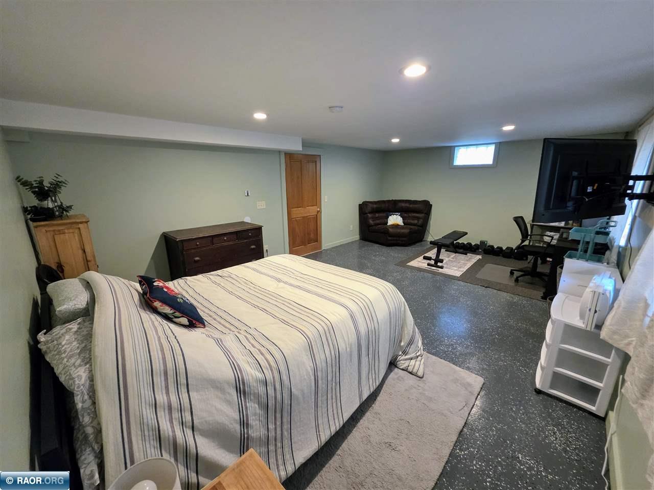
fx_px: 246
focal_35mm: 13
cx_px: 327
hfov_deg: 106.2
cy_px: 245
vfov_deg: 89.9
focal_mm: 2.2
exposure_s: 1/60
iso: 400
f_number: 1.9
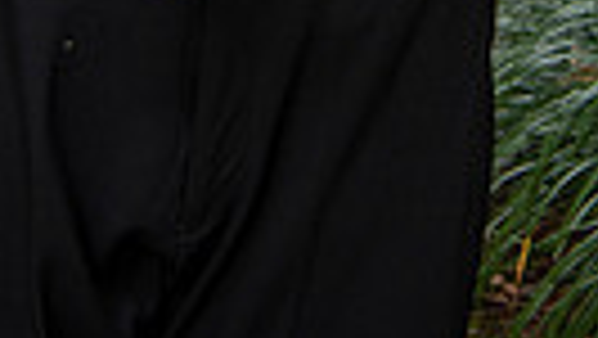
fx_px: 2539
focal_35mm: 160
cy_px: -640
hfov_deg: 13.4
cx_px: 166
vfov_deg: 6.9
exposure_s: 1/100
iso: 500
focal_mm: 45
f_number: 8
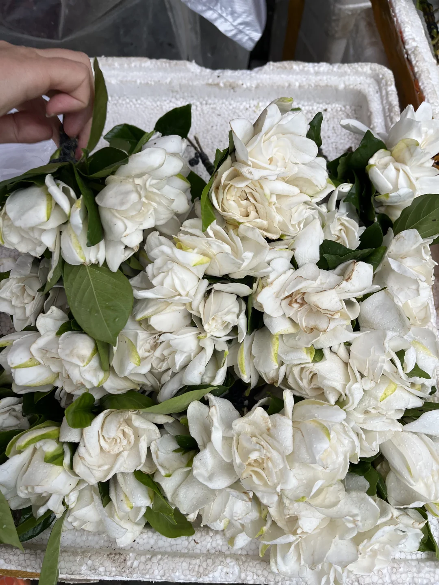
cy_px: 292
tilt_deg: -66.4
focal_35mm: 26
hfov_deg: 53.1
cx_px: 220
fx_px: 440
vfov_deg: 67.3
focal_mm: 5.1
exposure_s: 1/368
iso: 50
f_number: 1.6
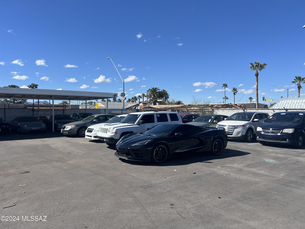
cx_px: 152
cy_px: 114
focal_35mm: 26
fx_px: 229
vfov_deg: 53.1
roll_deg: +0.0
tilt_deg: -0.2
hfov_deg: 67.3
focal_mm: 5.7
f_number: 1.5
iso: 50
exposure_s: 1/4630
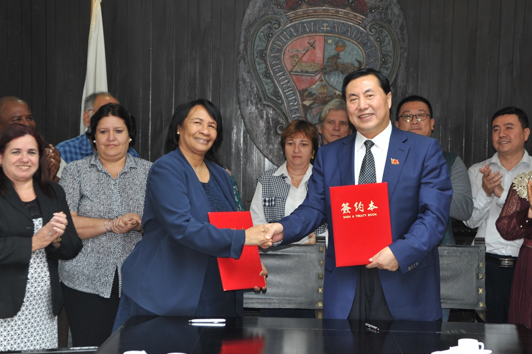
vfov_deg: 16.6
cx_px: 293
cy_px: 176
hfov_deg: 24.8
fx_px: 1211
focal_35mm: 82
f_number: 4.8
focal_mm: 65
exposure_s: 1/60
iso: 800
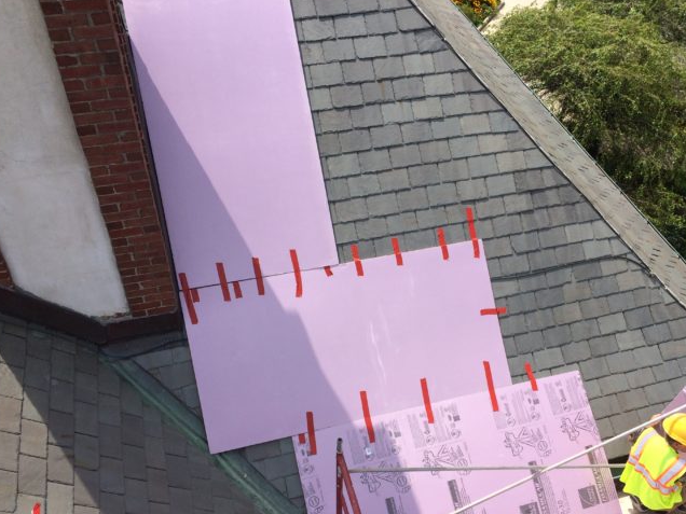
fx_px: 694
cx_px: 385
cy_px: 307
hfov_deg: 52.5
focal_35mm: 35
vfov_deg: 40.5
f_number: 2.2
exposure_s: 1/2283
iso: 32
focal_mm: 4.15
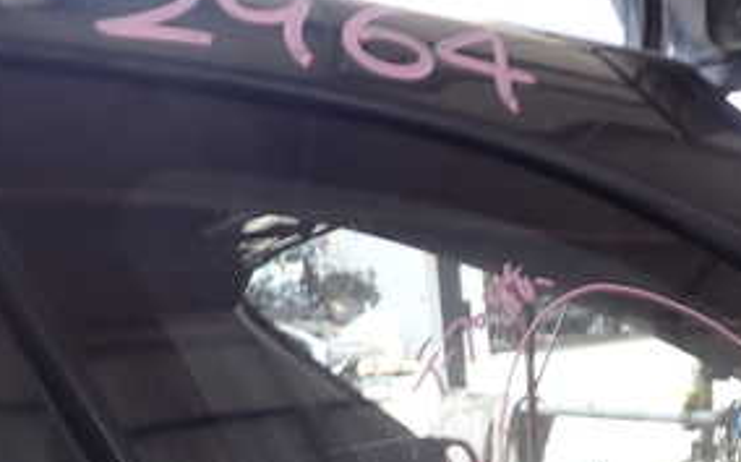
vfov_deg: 21.9
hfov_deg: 36.1
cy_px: 504
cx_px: 472
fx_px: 1130
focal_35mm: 56
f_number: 2.8
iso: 100
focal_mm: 4.5
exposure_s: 1/60
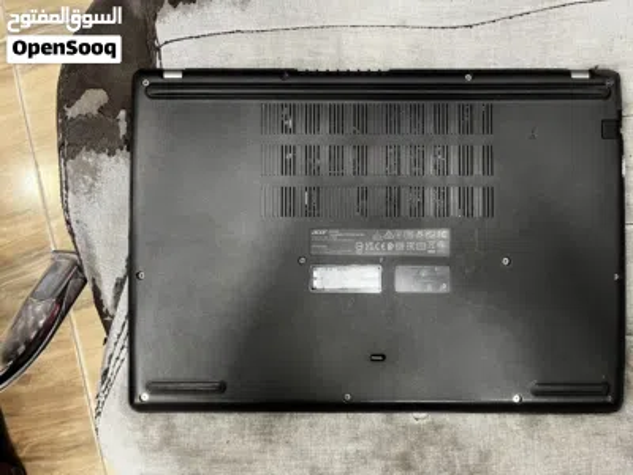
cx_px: 316
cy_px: 238
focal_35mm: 26
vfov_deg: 53.1
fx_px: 475
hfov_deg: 67.3
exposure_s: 1/50
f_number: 1.6
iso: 400
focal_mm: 5.1
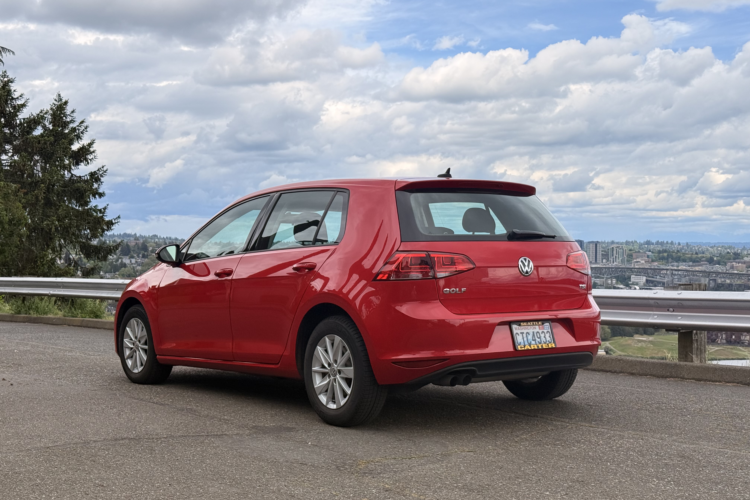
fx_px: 1042
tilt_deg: -1.5
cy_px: 269
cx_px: 375
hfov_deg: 39.6
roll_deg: -0.6
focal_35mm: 50
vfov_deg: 27.0
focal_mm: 6.76
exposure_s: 1/4098
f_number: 1.78
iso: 80
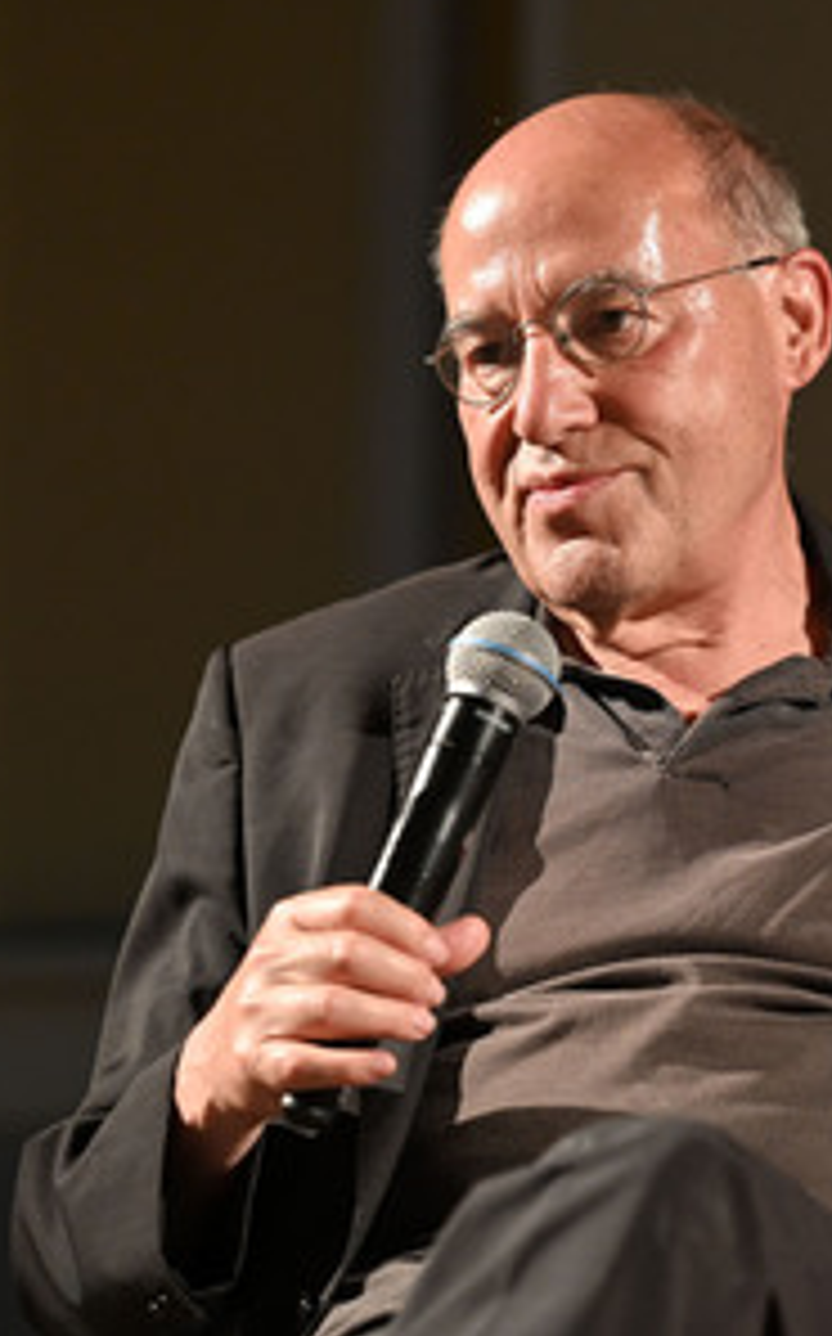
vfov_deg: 10.0
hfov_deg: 6.3
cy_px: 666
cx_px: 663
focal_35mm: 209
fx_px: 7601
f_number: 2.8
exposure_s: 1/160
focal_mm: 135
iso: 3200
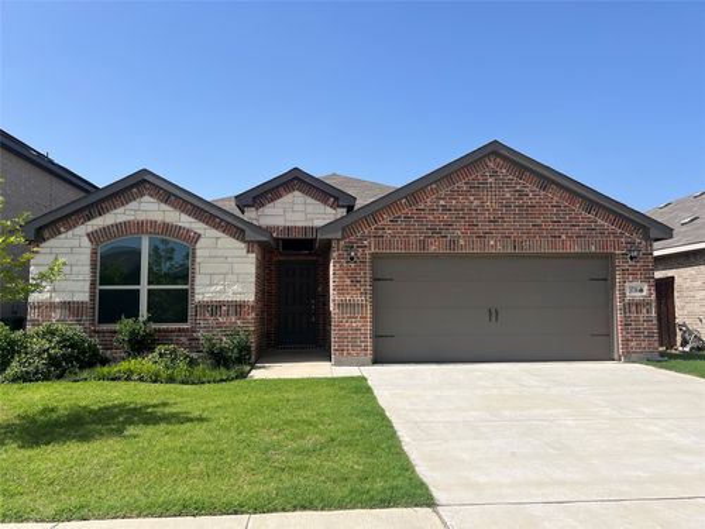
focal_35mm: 26
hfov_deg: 67.3
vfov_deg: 53.1
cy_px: 264
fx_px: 530
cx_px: 352
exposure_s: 1/4831
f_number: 1.5
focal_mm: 5.7
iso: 50
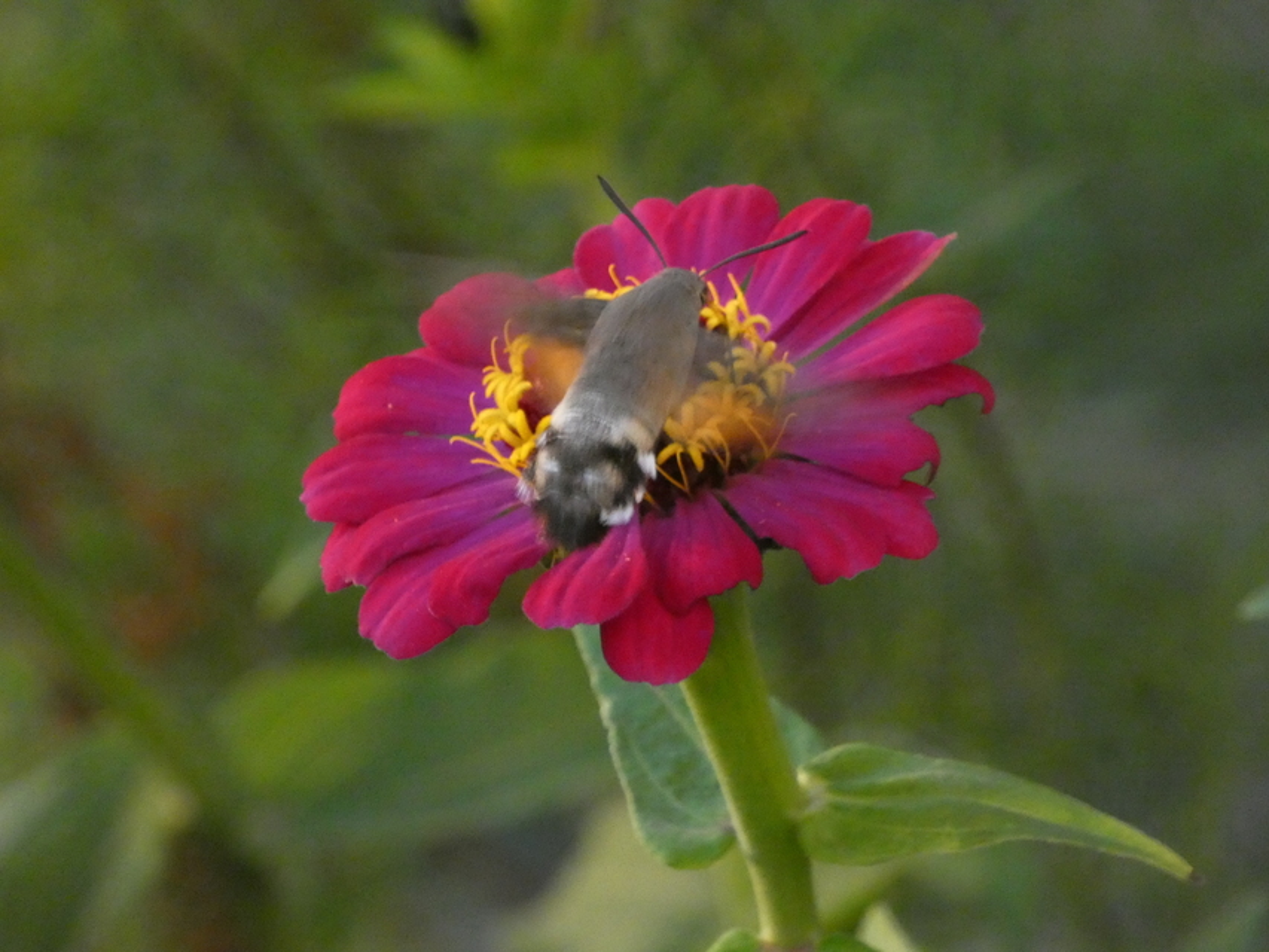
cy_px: 476
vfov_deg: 2.3
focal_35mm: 661
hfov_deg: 3.0
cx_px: 634
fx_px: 24235
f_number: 5.6
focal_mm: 118.5
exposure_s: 1/60
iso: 1600
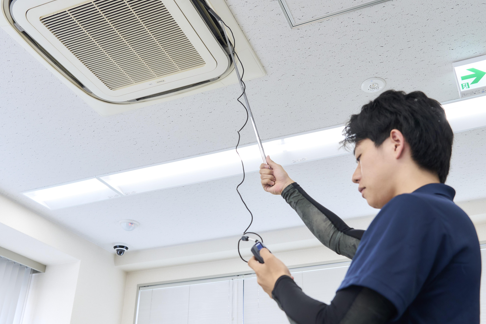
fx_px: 472
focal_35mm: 35
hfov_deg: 54.4
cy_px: 163
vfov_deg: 37.9
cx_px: 247
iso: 1000
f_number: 5
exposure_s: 1/80
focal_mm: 30
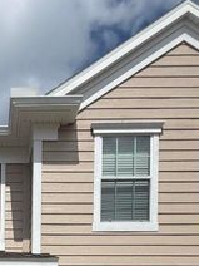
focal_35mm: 44
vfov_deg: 30.1
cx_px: -16
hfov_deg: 29.8
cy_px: 375
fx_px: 337
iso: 50
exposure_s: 1/5155
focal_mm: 2.22
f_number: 2.2
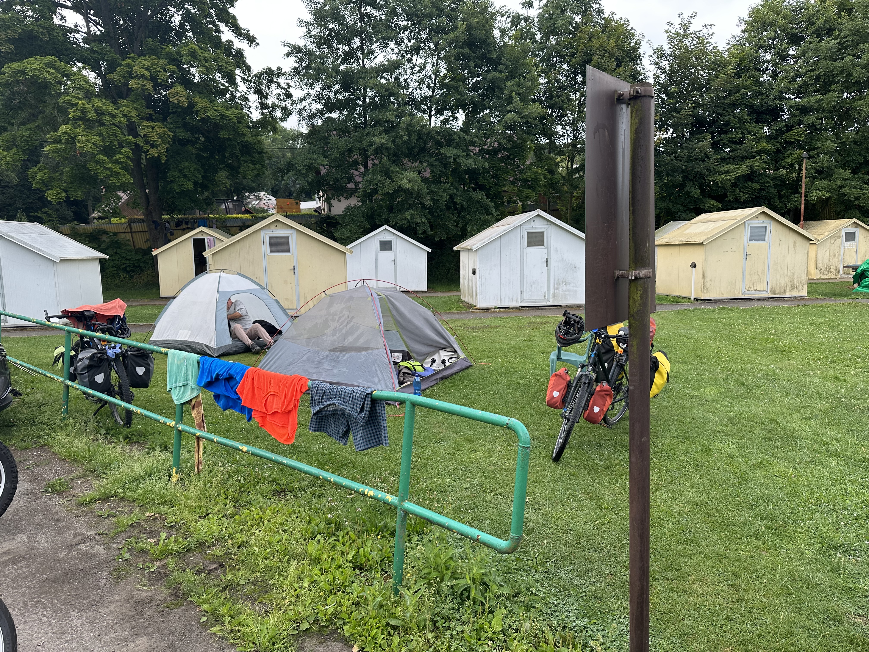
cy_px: 326
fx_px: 602
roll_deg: +1.3
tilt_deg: -7.2
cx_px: 434
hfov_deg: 71.6
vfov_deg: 56.8
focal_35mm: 24
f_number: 1.78
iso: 80
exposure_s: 1/734
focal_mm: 6.86
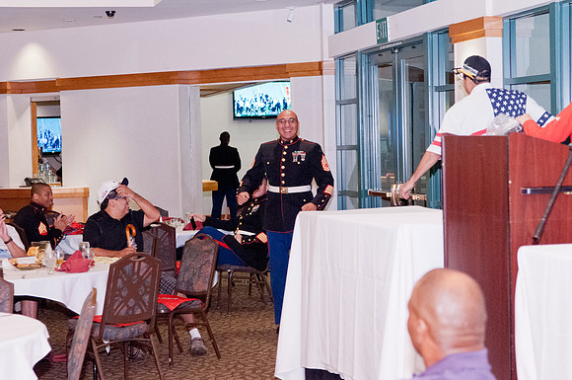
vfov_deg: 16.5
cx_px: 286
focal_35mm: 82
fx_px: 1309
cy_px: 190
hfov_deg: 24.6
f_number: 4
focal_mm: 55
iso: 1250
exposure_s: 1/100
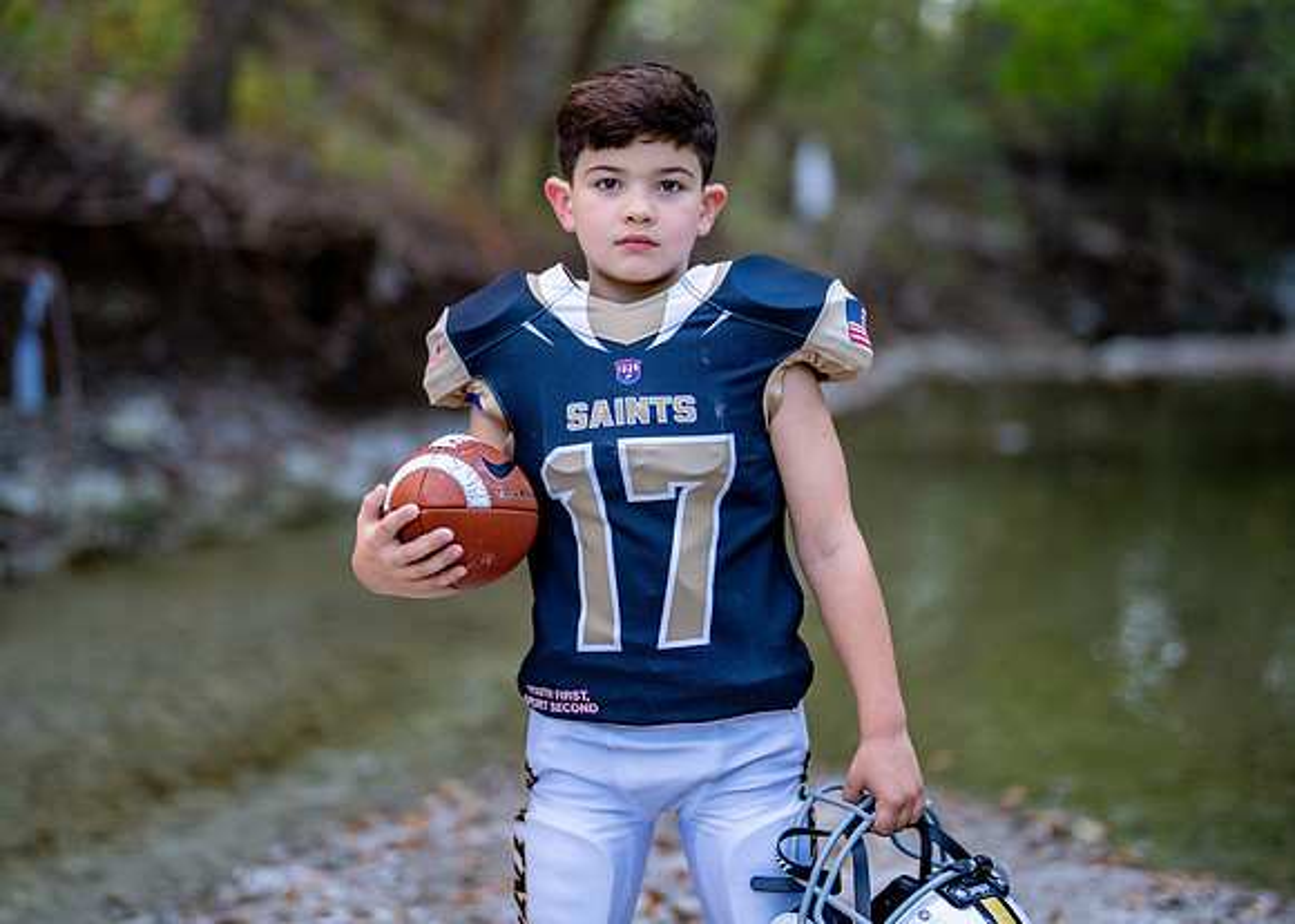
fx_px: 2233
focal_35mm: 61
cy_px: 407
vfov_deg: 23.4
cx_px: 619
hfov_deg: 32.3
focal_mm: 50
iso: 500
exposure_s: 1/500
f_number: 1.2
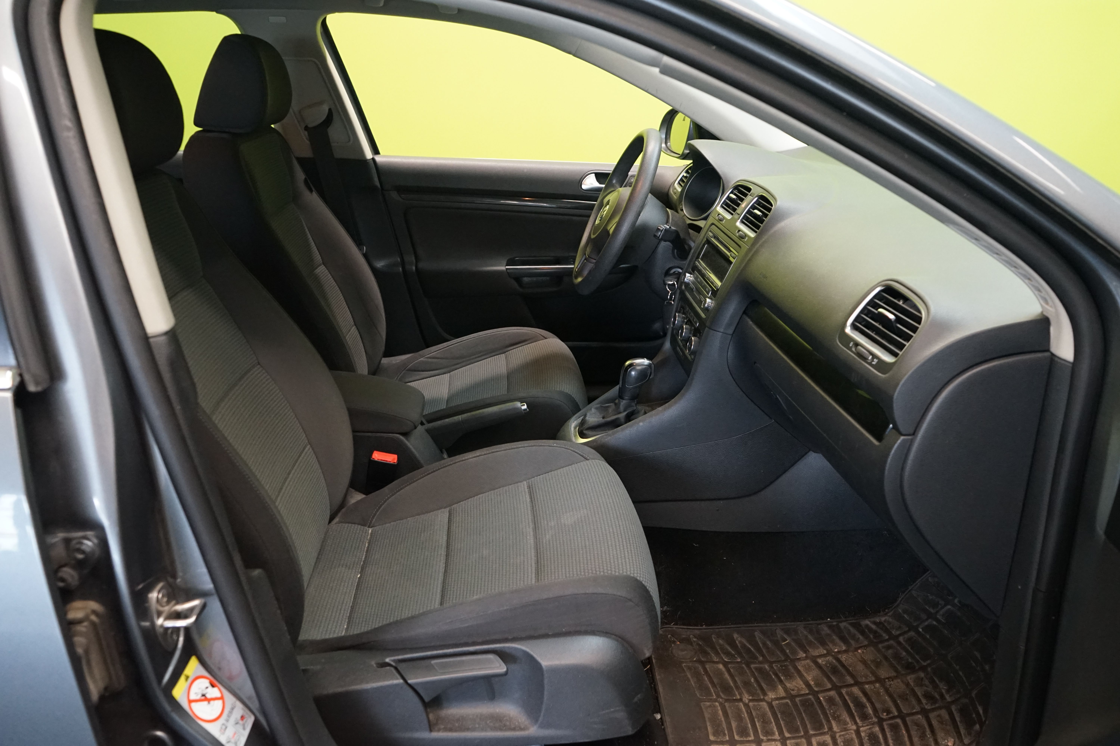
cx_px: 560
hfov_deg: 65.5
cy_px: 373
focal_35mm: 28
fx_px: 871
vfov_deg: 46.4
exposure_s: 1/30
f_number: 6.3
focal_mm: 28
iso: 4000
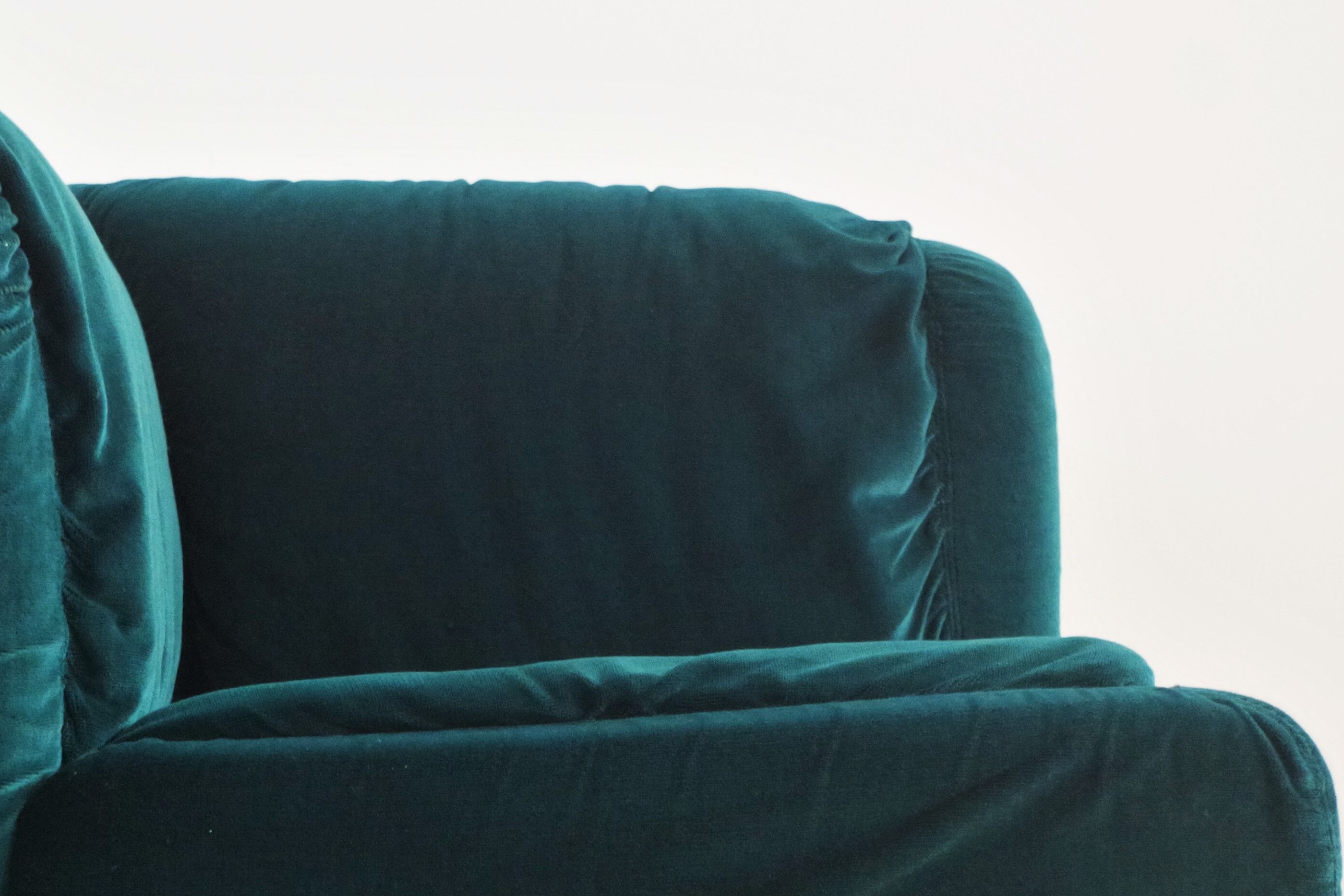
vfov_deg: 15.1
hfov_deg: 22.3
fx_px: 3360
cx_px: 282
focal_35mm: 90
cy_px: 708
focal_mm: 28.13
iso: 3200
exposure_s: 1/60
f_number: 4
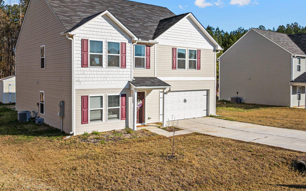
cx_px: 146
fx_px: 284
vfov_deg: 37.3
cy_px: 92
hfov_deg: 56.7
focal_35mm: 34
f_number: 2.8
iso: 110
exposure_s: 1/1000
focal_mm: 12.29
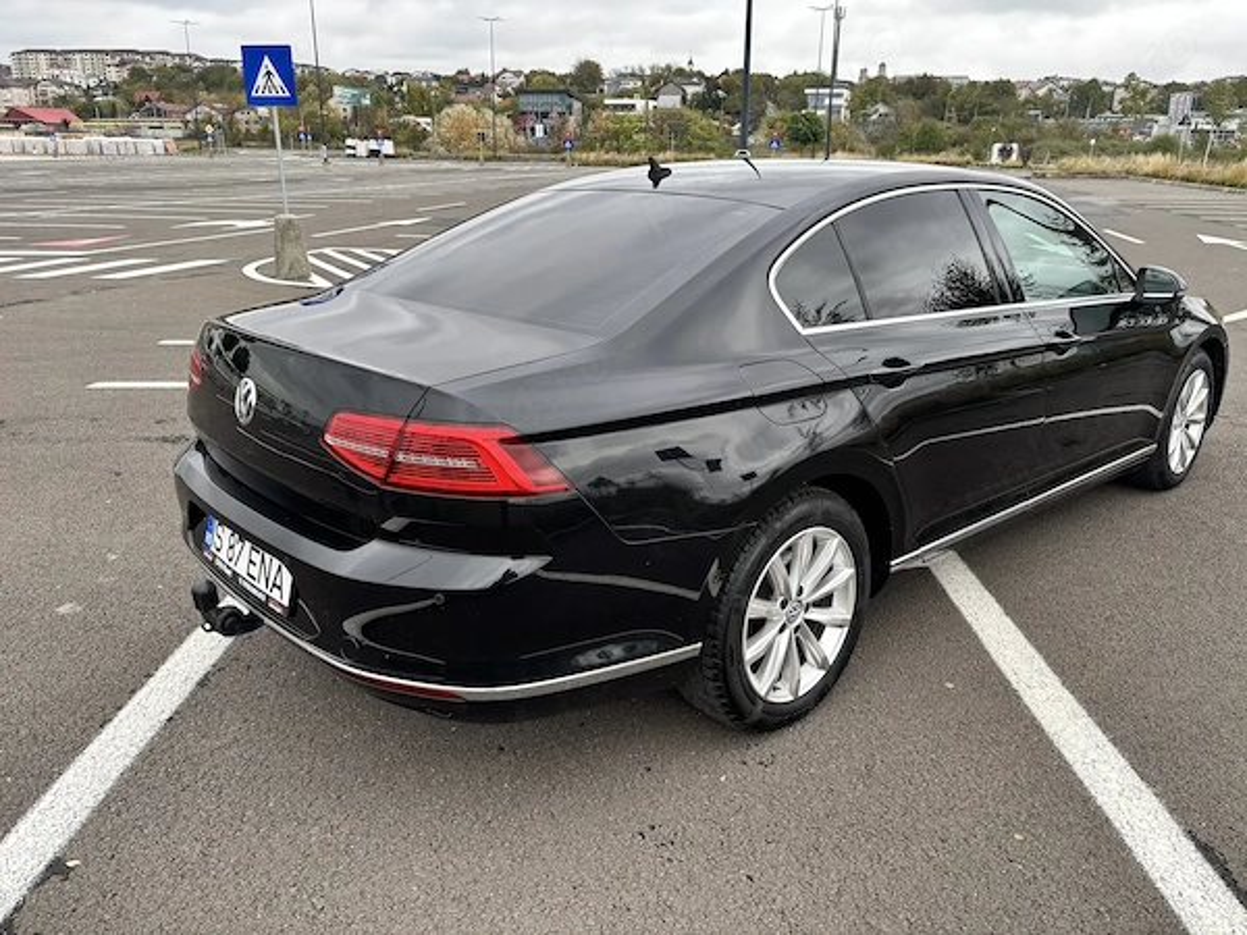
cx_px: 624
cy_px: 468
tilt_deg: -17.8
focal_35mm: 26
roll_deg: -2.0
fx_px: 937
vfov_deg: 53.1
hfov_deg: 67.3
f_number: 1.6
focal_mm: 5.96
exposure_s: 1/462
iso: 50
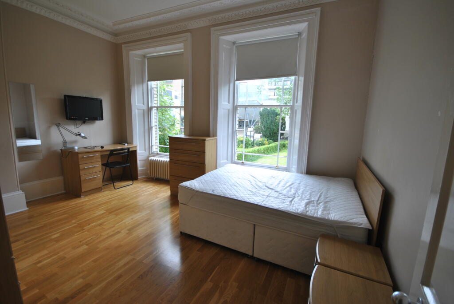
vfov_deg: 77.5
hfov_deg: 100.3
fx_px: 189
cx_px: 227
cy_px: 152
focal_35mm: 15
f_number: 4
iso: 100
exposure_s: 1/25
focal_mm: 10
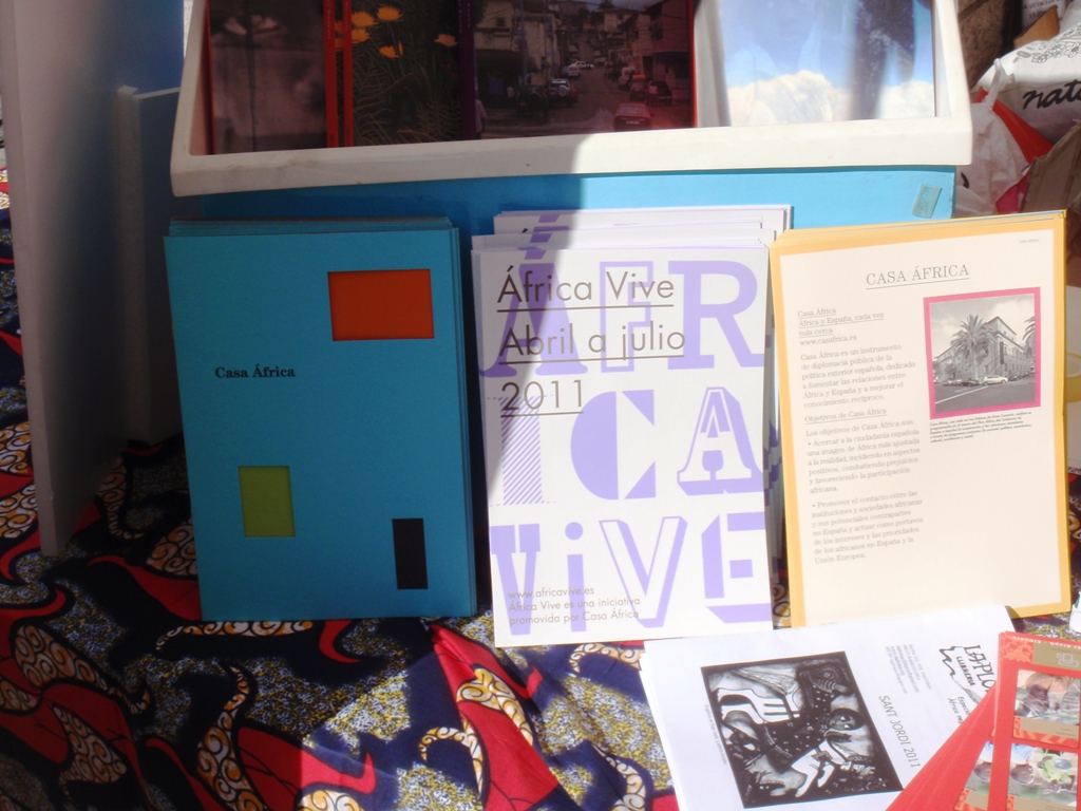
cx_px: 540
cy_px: 406
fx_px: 1499
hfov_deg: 39.7
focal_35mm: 48
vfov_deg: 30.3
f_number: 10
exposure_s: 1/100
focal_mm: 8.69
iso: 64
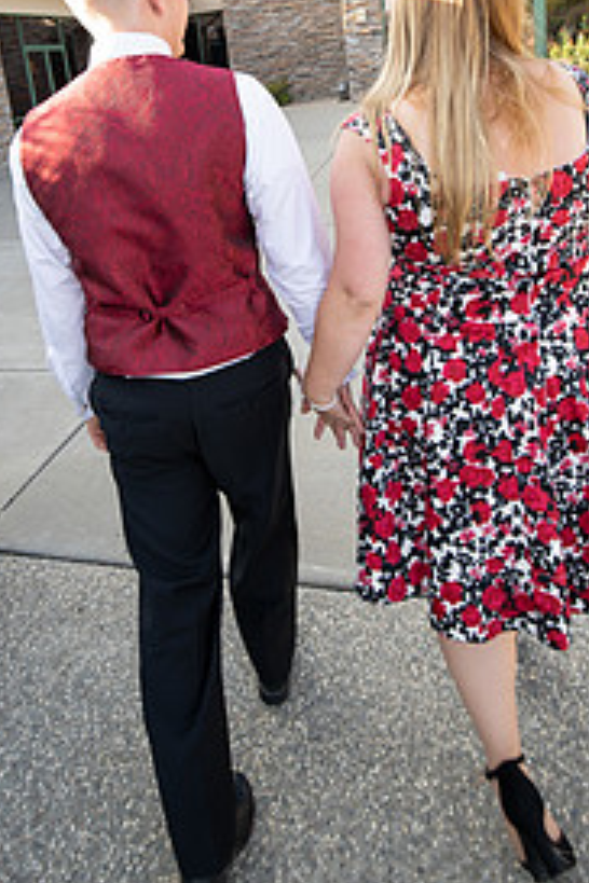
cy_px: 217
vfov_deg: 61.6
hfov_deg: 46.1
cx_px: 230
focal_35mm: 28
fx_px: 687
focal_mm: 17
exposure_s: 1/250
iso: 200
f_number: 4
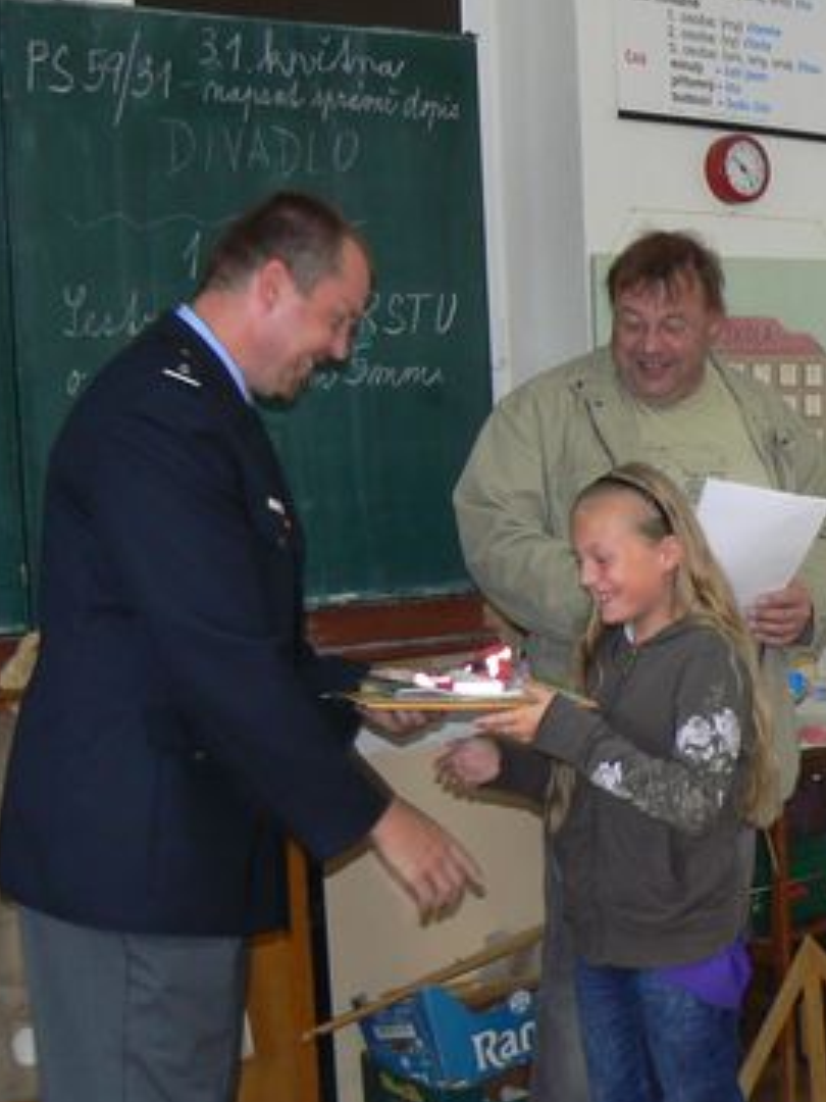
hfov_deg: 22.4
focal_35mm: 64
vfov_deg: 30.3
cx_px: 734
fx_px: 2036
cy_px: 514
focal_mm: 6
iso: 100
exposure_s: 1/30
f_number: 2.8
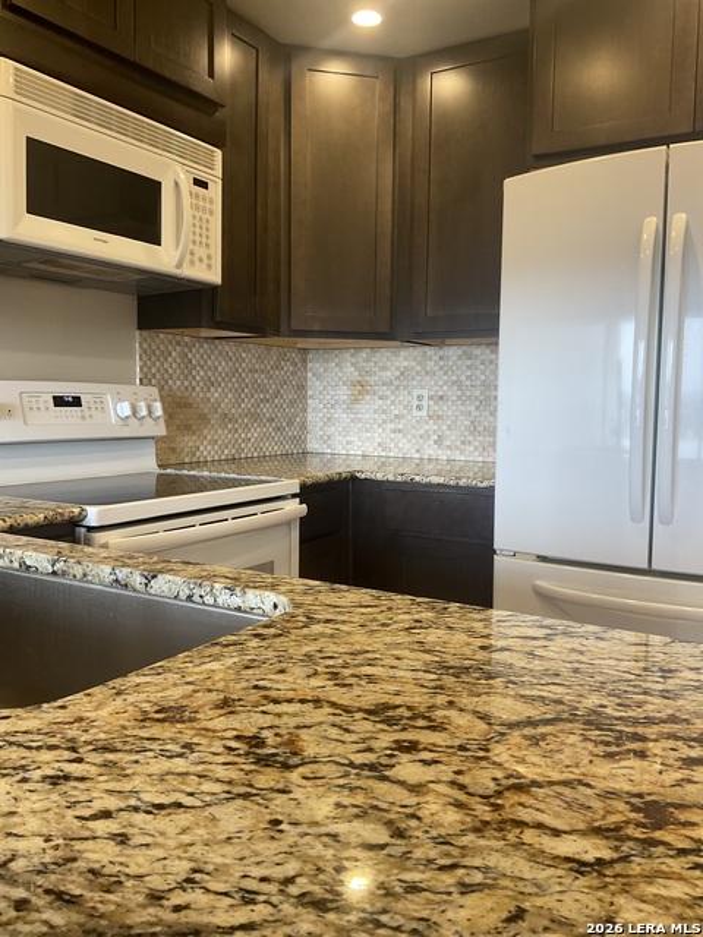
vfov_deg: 61.7
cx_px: 352
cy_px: 468
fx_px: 785
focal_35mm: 29
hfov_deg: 48.2
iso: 80
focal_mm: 3
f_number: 1.8
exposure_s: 1/60
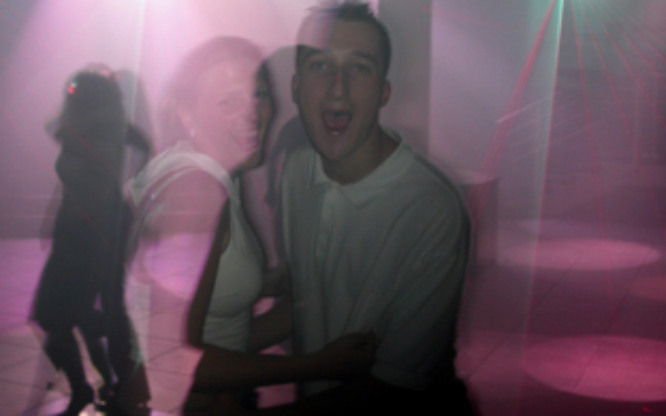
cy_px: 96
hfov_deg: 38.9
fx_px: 944
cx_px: 313
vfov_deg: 24.6
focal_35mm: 52
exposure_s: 1/1.6
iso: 100
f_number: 2.8
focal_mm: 7.8
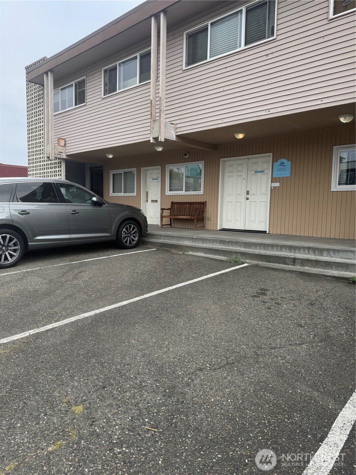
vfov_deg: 71.6
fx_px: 329
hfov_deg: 56.8
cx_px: 178
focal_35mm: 24
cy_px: 238
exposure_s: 1/3413
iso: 80
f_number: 1.78
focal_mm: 6.76
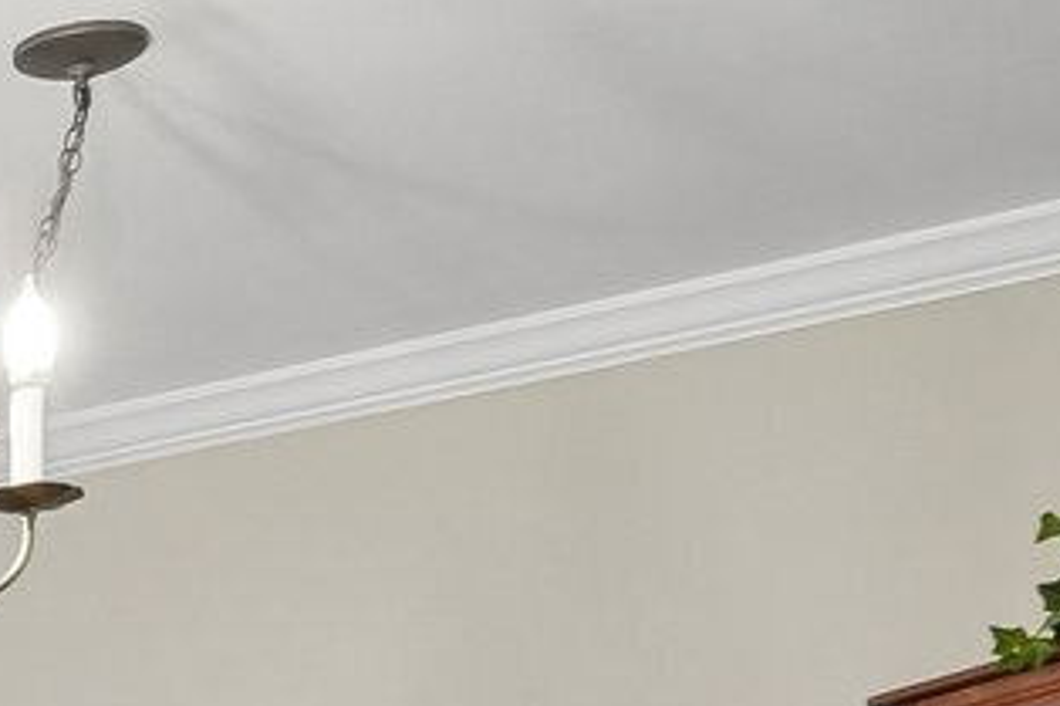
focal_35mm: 111
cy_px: 1468
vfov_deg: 11.1
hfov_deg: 13.0
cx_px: -1617
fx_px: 3266
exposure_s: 1/6
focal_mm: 17
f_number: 11
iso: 400
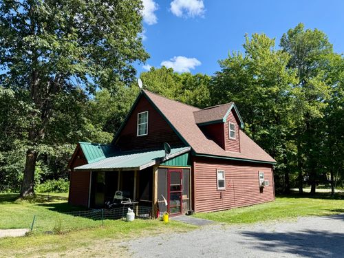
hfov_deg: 71.6
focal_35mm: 24
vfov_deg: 56.8
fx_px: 239
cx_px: 172
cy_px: 129
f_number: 1.78
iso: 80
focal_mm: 6.76
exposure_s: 1/2053
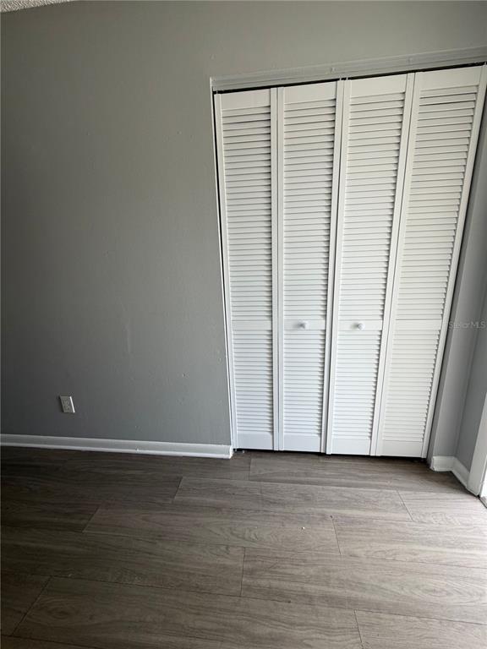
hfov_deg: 85.7
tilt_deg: -13.5
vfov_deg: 102.1
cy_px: 324
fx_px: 263
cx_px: 244
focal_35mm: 14
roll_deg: +1.7
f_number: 2.2
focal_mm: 2.22
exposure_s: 1/121
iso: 80
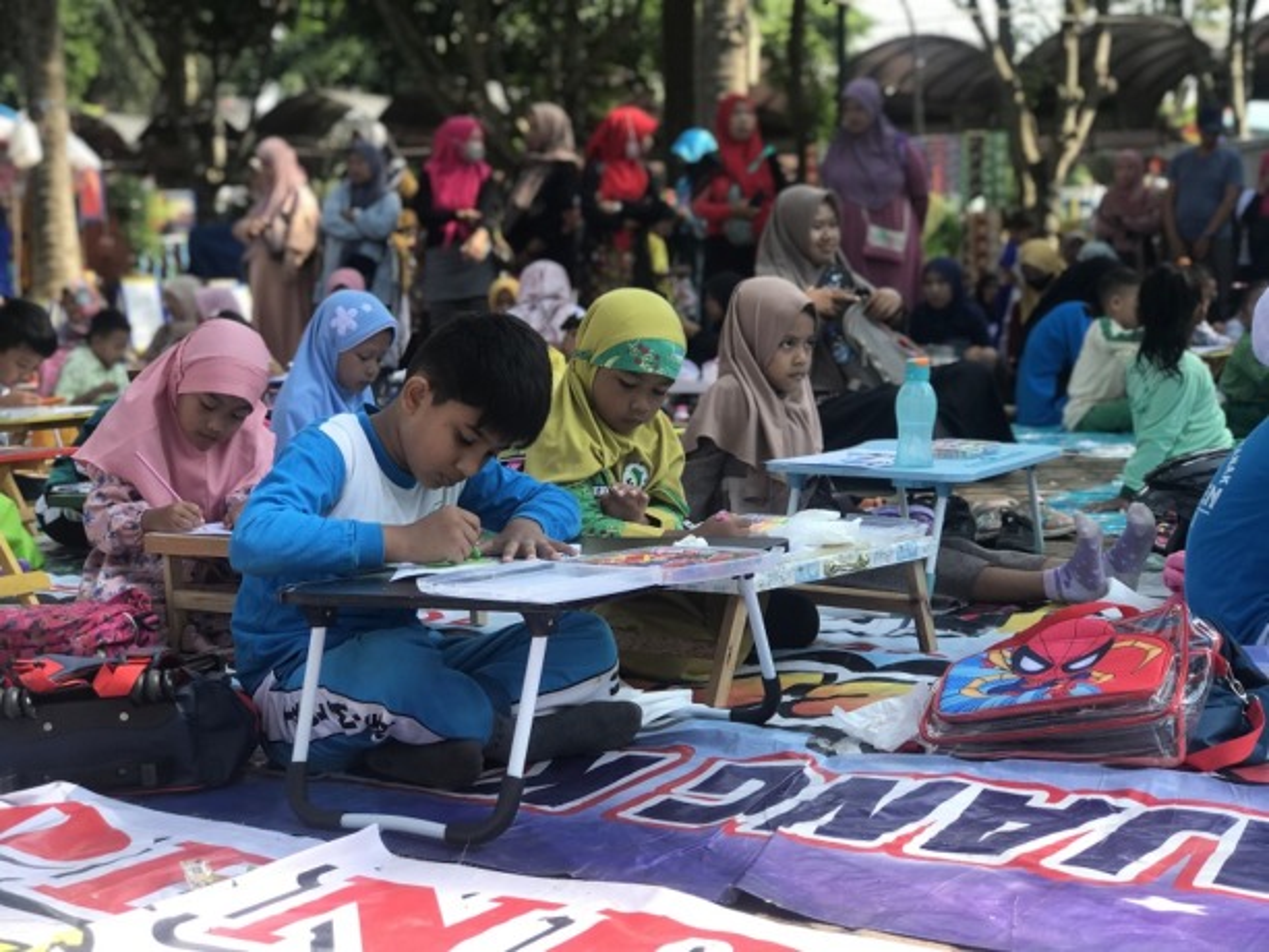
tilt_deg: -5.7
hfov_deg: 33.8
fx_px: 2090
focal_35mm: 57
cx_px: 634
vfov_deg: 25.7
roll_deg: +1.5
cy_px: 476
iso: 20
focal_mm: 6.6
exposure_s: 1/223
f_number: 2.8
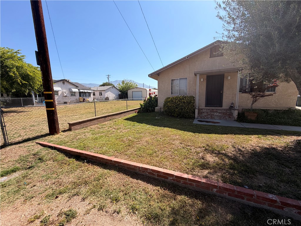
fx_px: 122
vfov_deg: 85.7
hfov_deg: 102.1
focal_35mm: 14
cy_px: 113
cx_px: 150
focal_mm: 2.22
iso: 25
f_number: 2.2
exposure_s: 1/770
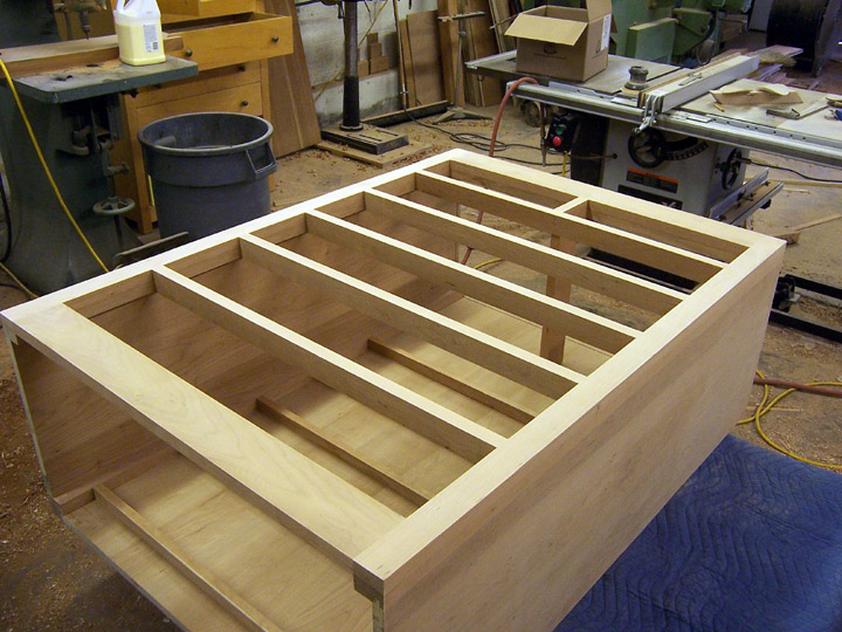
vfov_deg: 42.9
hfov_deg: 55.4
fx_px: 803
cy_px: 316
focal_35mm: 33
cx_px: 421
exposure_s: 1/20
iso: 140
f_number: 3.4
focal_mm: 5.5
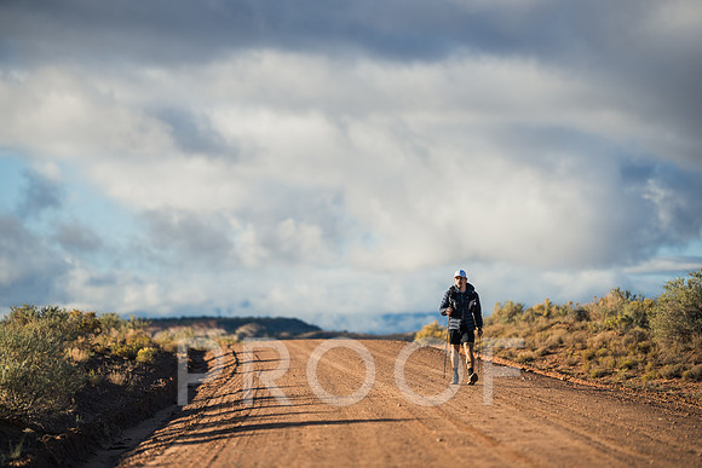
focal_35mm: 152
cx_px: 347
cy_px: 232
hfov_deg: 13.5
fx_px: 2959
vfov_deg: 9.1
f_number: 2
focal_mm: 150
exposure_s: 1/2500
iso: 100
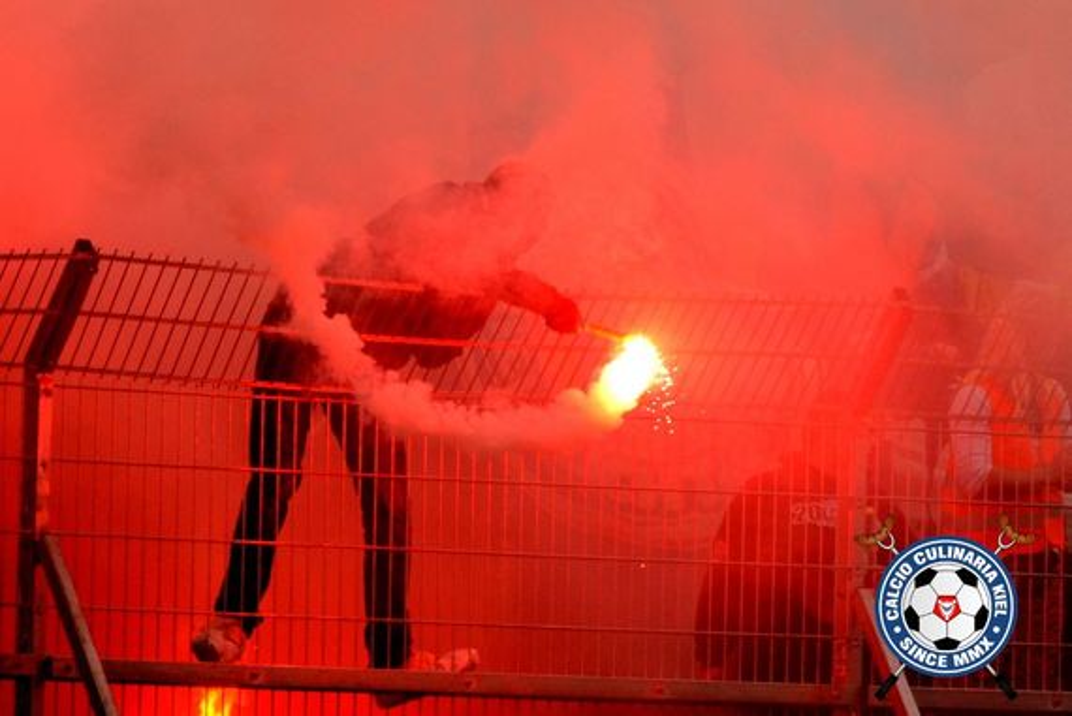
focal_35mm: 105
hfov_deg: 19.4
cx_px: 536
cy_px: 358
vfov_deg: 13.1
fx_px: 3129
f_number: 10
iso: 500
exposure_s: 1/500
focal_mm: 70
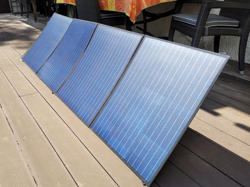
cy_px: 94
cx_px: 125
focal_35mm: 26
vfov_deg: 53.1
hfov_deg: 67.3
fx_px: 188
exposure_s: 1/1096
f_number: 1.8
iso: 40
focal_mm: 5.4
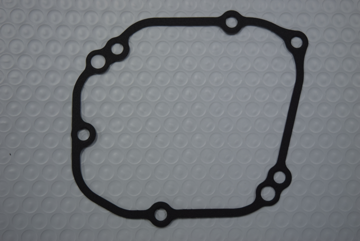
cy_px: 120
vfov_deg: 26.5
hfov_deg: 38.9
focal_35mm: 51
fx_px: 510
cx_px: 180
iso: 400
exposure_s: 1/100
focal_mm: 34
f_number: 4.5
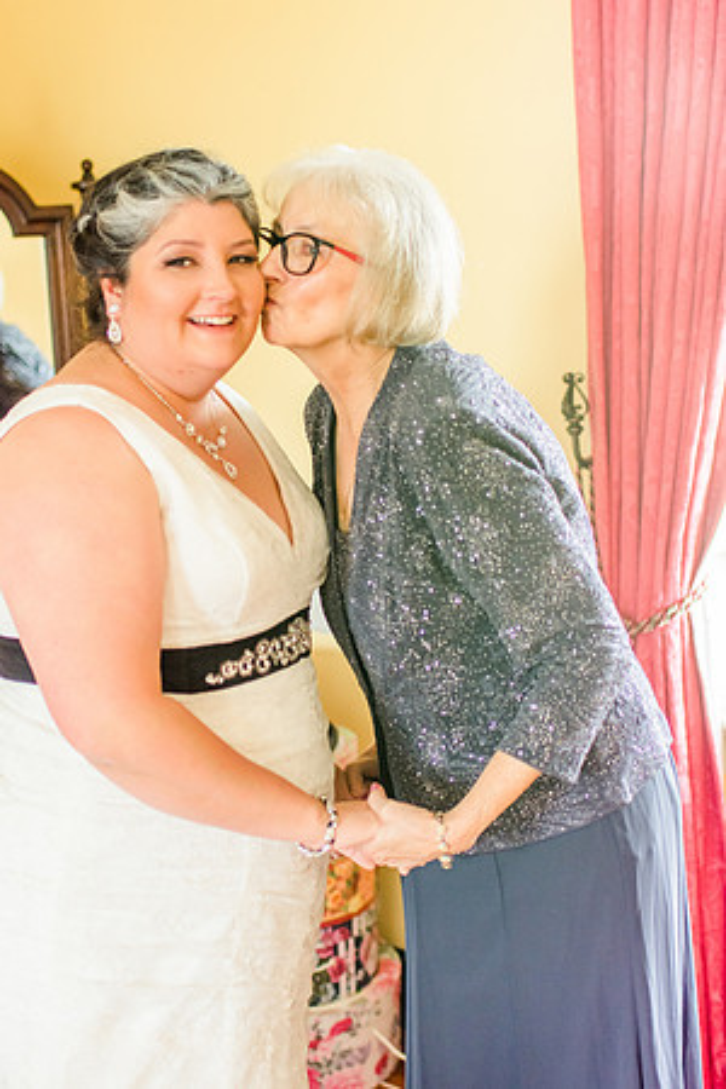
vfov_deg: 37.9
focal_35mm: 52
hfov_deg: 25.8
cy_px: 544
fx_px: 1588
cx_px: 363
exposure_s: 1/100
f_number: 2
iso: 800
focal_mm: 35
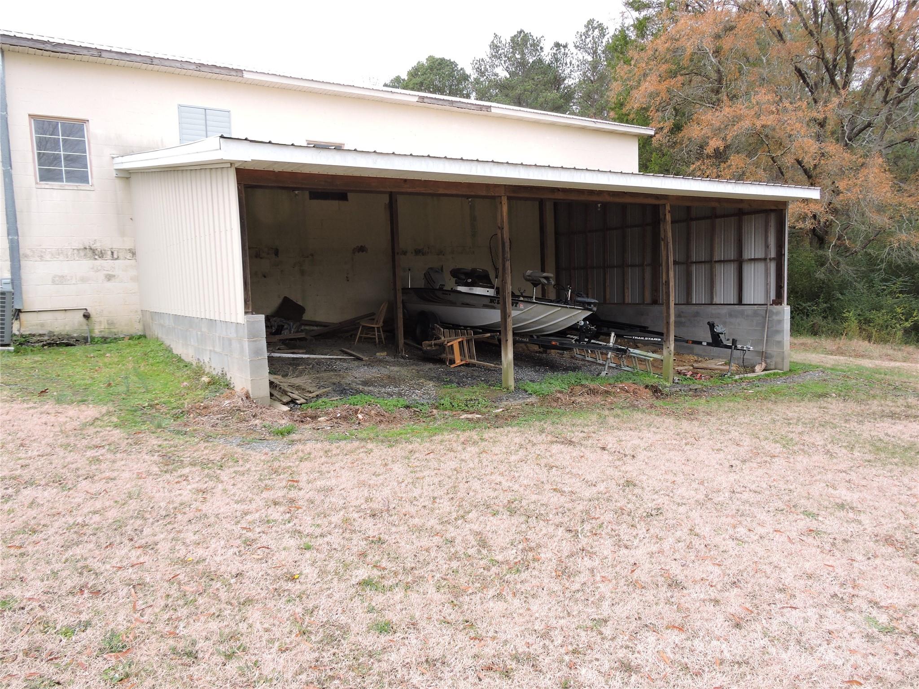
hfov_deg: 71.6
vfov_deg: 56.8
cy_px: 344
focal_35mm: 24
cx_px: 460
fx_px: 637
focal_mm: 4.3
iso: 100
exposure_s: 1/200
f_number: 3.3
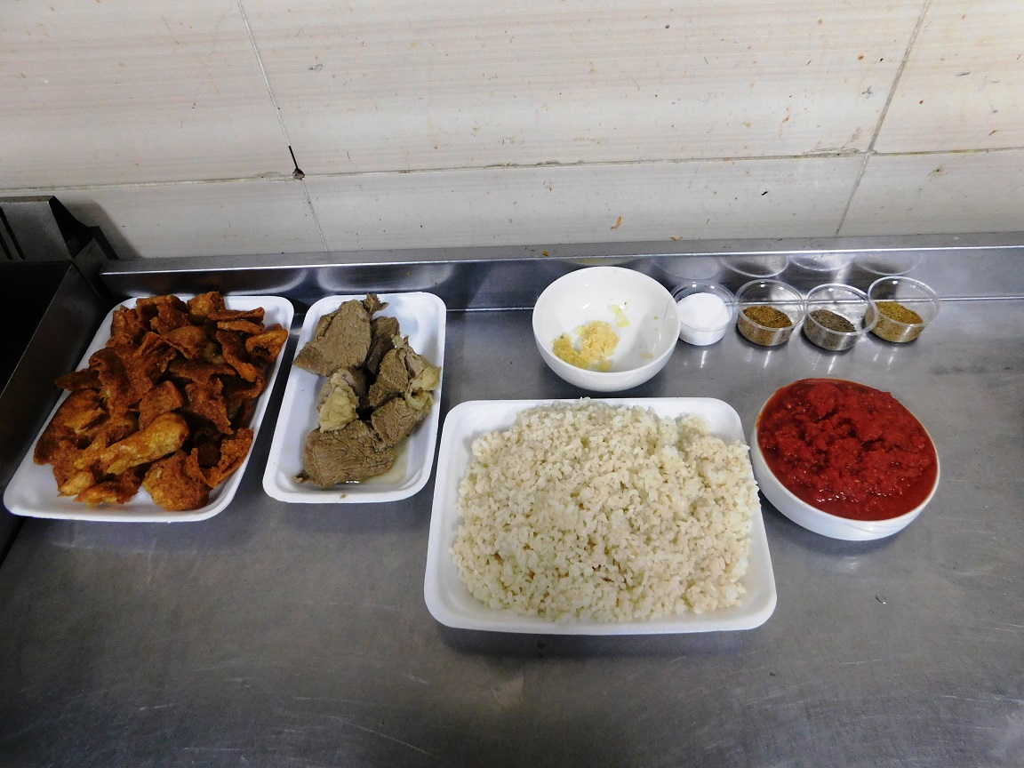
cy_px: 384
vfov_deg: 58.9
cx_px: 512
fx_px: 680
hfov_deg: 73.9
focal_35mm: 23
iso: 400
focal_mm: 4
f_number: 3
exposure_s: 1/13
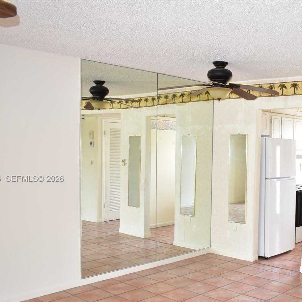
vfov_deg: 40.8
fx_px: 405
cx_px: 228
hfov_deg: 39.7
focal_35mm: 41
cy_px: 179
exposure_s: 1/60
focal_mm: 18
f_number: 4.5
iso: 1000
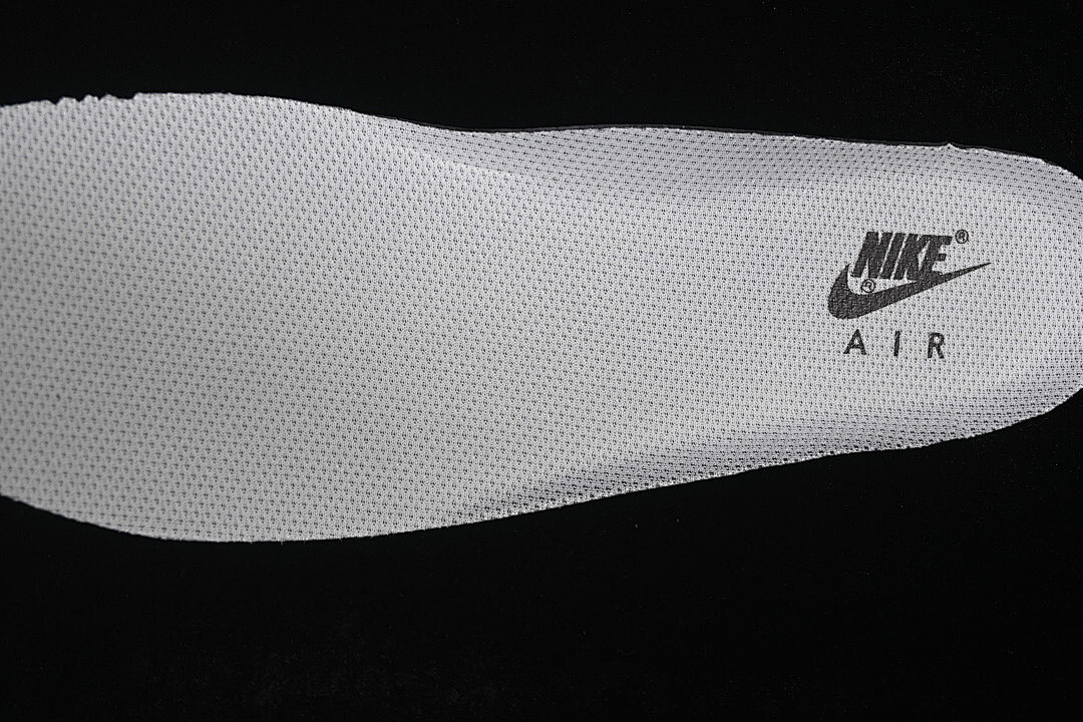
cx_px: 542
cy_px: 361
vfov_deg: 18.2
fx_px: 2256
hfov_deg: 27.0
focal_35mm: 75
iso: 160
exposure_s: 1/60
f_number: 7.1
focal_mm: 50
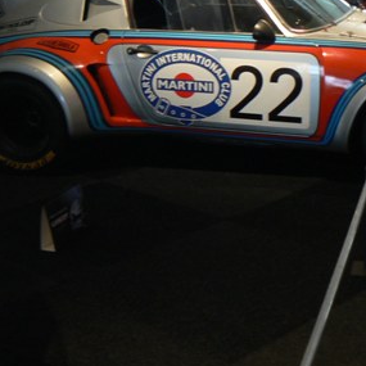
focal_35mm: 71
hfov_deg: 24.3
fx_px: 849
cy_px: 125
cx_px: 221
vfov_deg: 24.2
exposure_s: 1/40
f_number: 2.8
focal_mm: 6
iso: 100
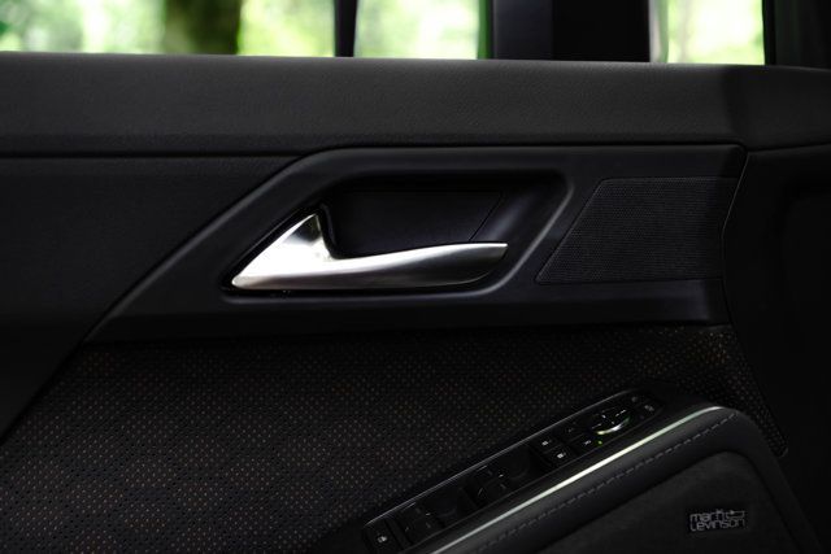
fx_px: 1154
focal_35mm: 50
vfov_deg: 27.0
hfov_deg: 39.6
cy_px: 277
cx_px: 416
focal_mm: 50
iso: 800
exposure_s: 1/250
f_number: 4.5
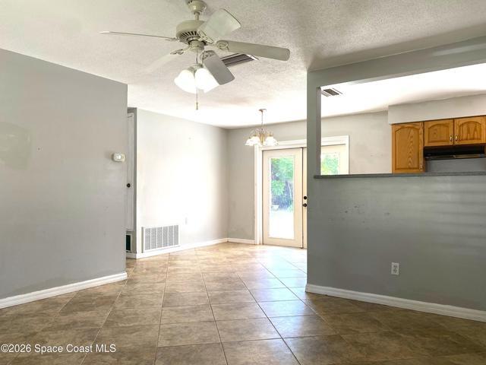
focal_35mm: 26
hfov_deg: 67.3
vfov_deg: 53.1
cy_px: 182
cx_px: 243
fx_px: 365
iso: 50
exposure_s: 1/120
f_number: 1.8
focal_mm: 4.25
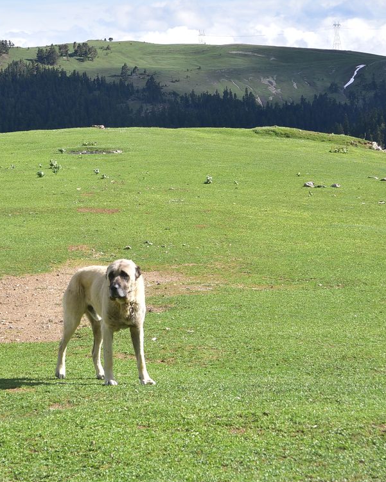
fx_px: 742
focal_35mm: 52
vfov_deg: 36.0
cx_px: 104
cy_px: 256
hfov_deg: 28.8
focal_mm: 32
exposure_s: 1/125
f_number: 13
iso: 200
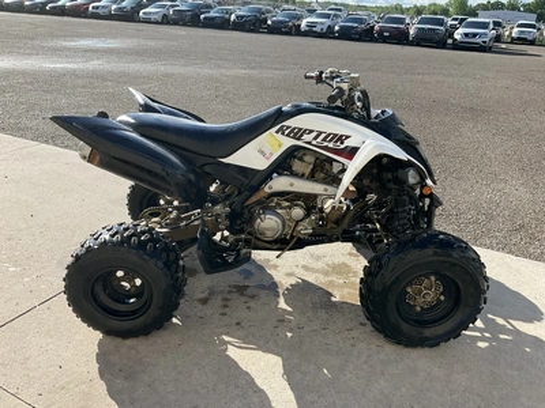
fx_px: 457
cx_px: 272
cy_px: 204
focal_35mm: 29
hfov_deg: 61.7
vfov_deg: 48.2
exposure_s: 1/944
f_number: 1.8
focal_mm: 3
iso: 25
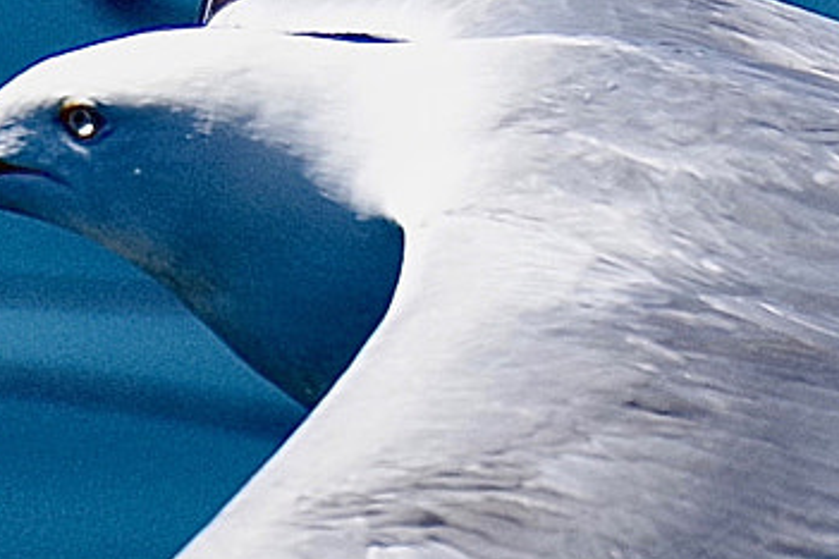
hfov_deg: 2.3
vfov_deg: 1.5
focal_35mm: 913
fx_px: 21276
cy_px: 662
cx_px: 825
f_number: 5
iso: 400
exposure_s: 1/2000
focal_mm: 200
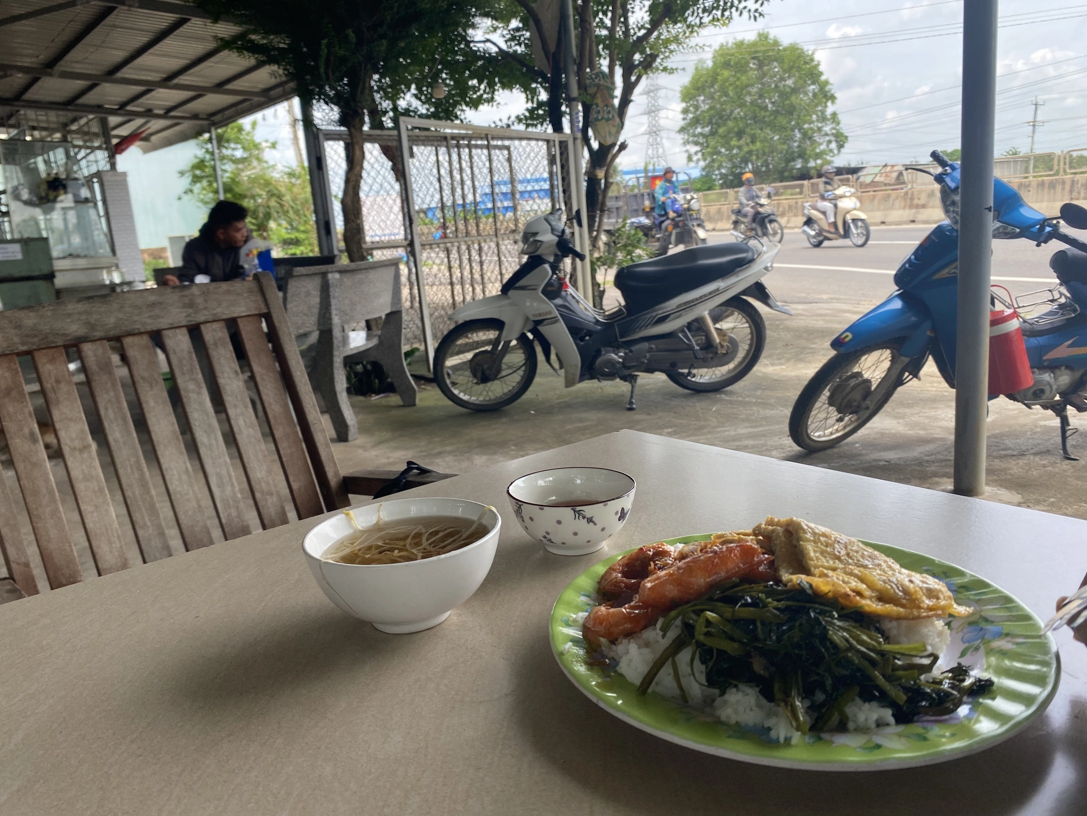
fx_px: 816
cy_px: 408
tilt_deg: -12.3
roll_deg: +4.7
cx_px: 544
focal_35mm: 26
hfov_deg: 67.3
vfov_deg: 53.1
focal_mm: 4.25
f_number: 1.8
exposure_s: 1/604
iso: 32
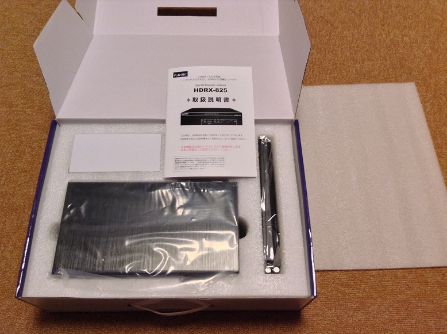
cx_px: 224
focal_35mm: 33
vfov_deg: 42.8
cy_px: 167
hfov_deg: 55.4
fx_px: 425
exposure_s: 1/24
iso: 80
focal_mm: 3.3
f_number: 2.4
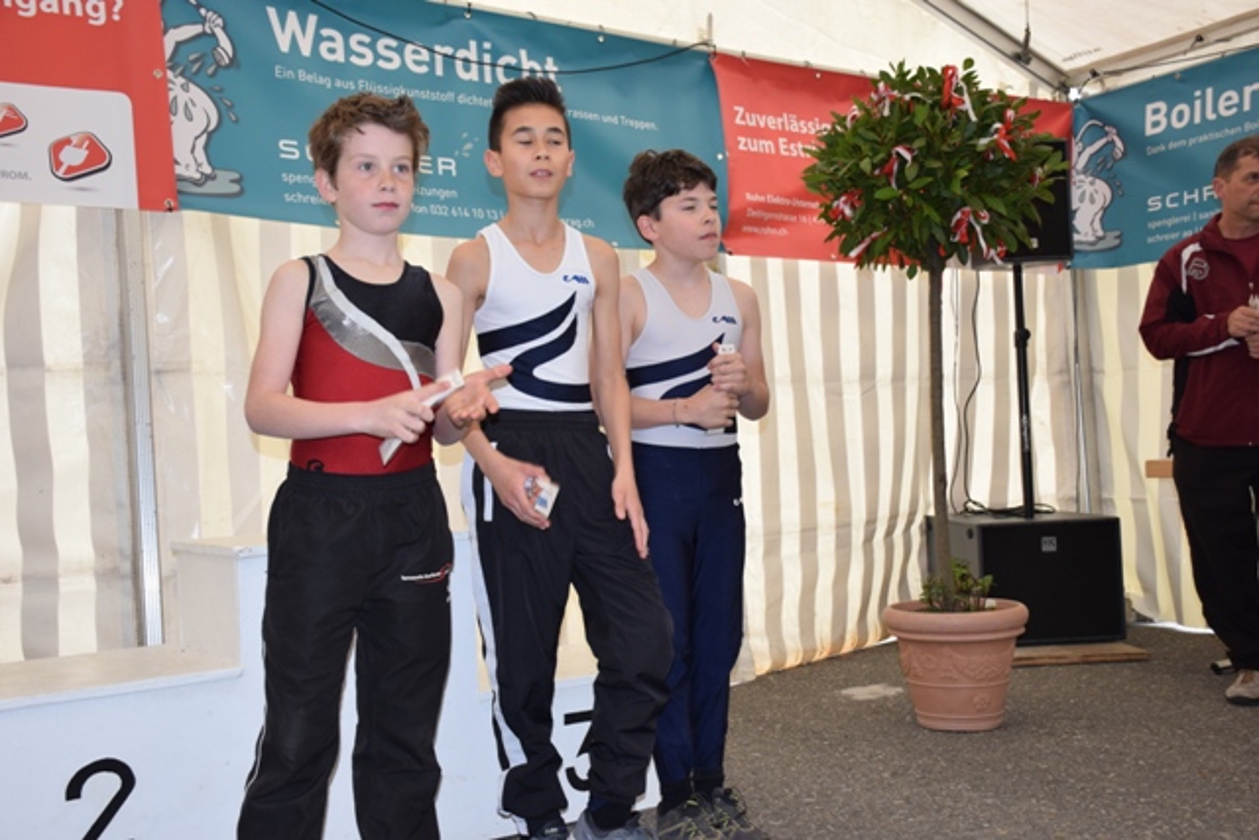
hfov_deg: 49.5
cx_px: 630
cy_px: 420
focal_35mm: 39
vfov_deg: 34.2
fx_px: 1364
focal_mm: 26
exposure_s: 1/125
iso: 500
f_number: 5.6
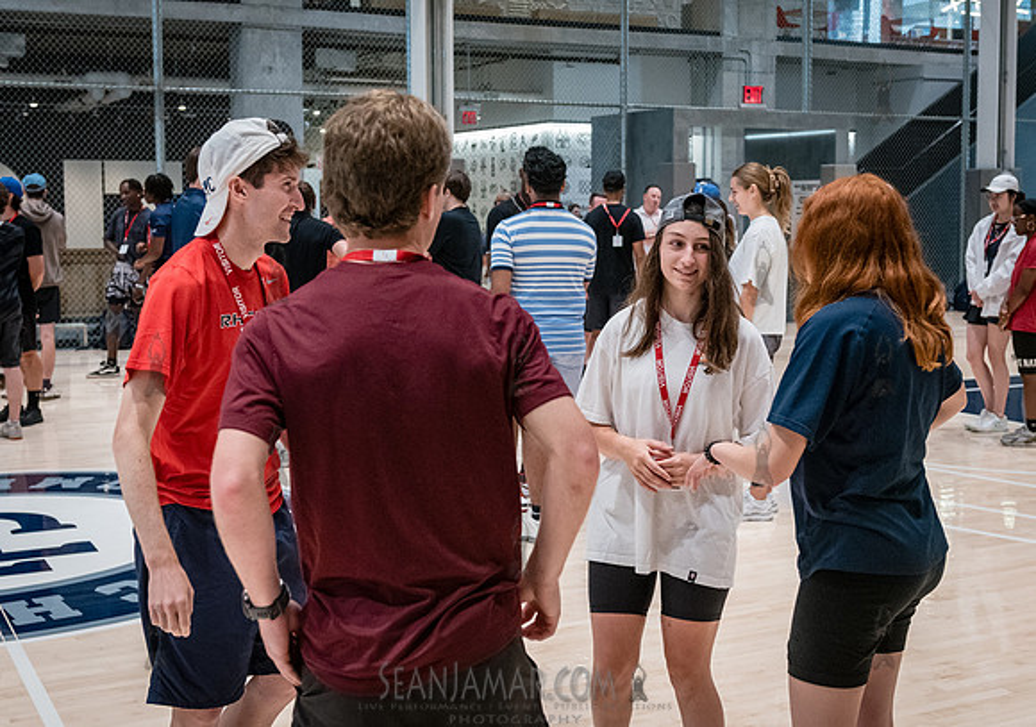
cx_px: 563
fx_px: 1380
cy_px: 330
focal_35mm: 47
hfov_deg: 41.1
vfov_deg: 29.5
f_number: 4
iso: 5000
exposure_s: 1/400
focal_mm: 36
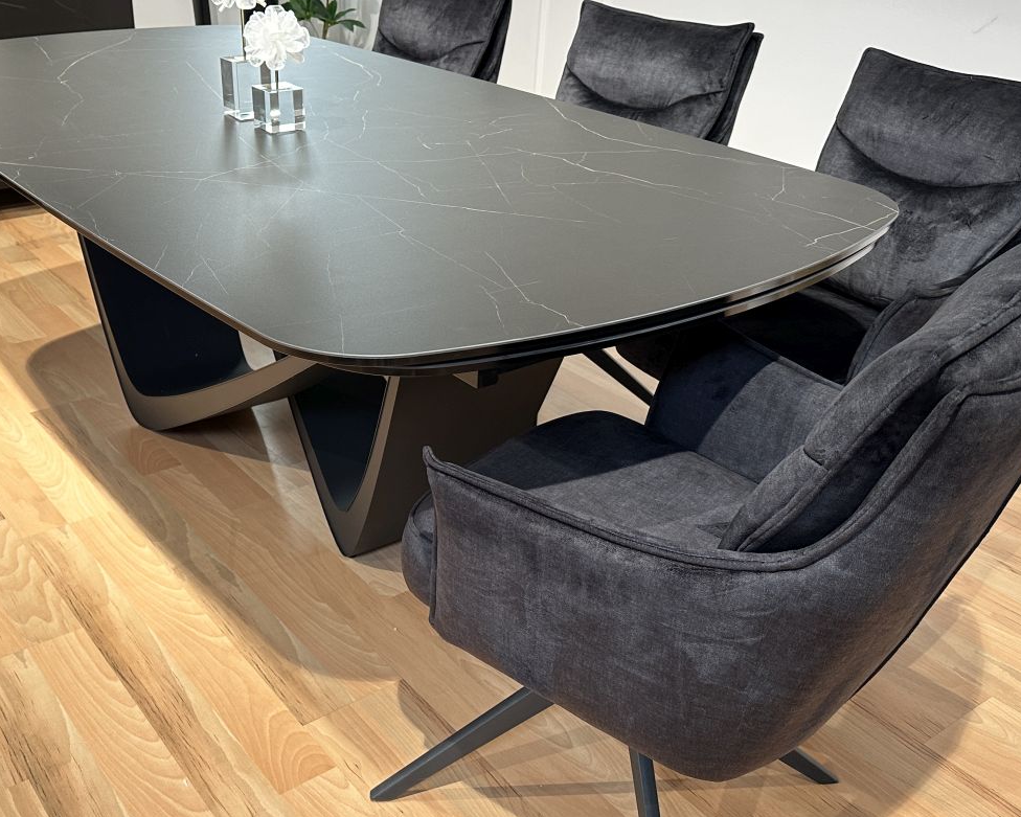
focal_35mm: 36
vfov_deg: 41.1
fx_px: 1088
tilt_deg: -28.2
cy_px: 438
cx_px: 393
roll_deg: -0.5
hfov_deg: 49.9
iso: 160
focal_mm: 6.86
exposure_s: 1/100
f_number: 1.78
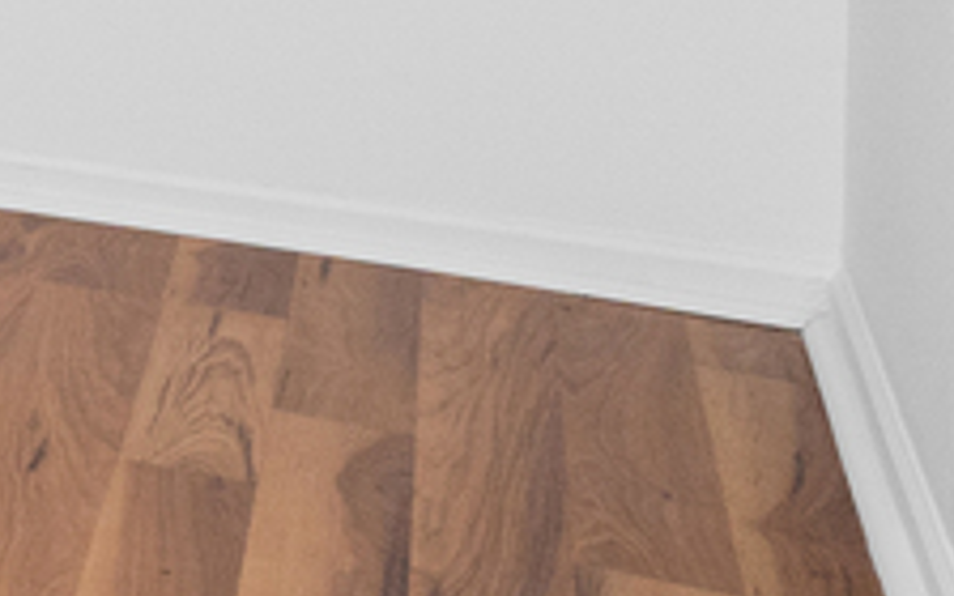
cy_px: -630
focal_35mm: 118
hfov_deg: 9.4
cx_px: -2438
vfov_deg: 10.2
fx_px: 3068
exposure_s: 1/2
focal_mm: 16
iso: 400
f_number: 10
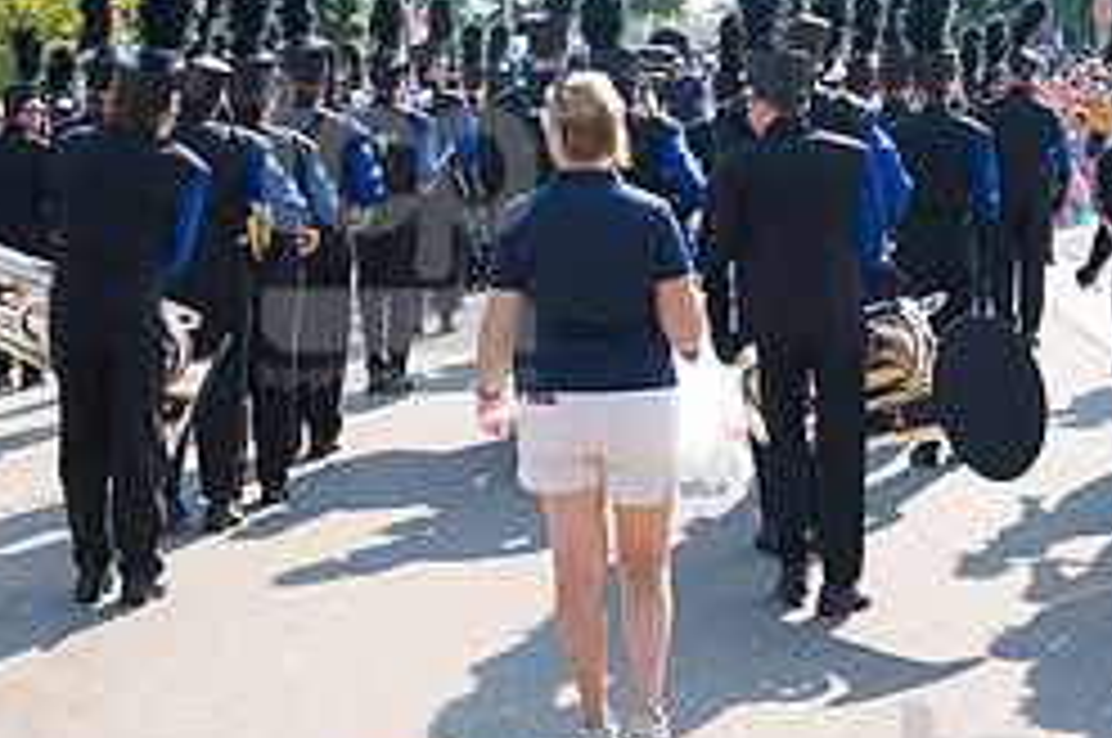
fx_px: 2468
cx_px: 401
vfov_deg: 17.0
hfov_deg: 25.3
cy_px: 232
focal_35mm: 80
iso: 1250
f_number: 6.3
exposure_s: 1/800
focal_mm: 34
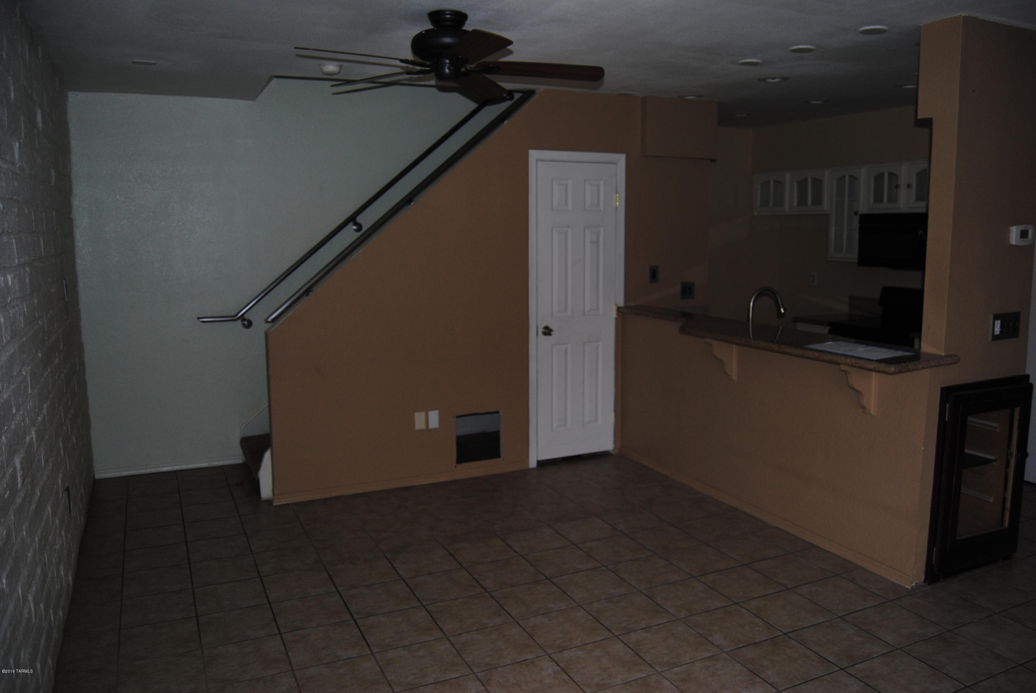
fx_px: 778
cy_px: 346
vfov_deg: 48.0
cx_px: 518
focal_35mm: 27
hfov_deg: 67.3
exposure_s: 1/60
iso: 200
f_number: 3.5
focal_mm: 18
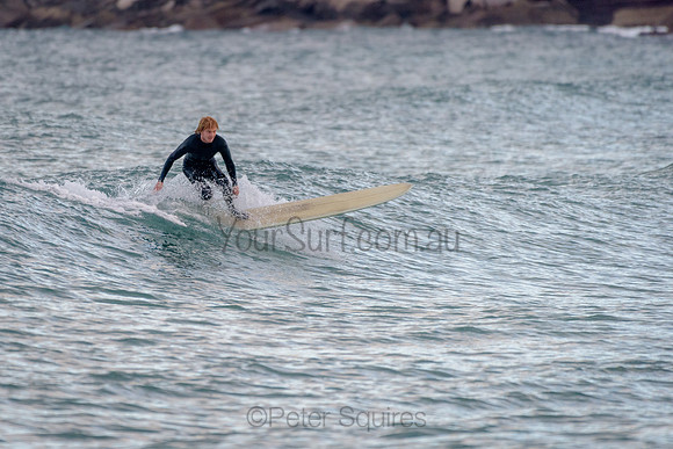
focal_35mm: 612
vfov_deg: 2.2
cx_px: 261
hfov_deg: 3.4
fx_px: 11440
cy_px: 177
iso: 800
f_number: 5.6
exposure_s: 1/1250
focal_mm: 500
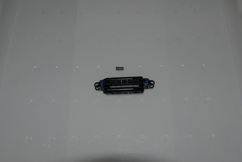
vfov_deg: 29.0
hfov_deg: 42.3
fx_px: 313
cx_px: 121
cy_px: 81
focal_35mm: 46
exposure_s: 1/45
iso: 400
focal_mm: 31
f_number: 8
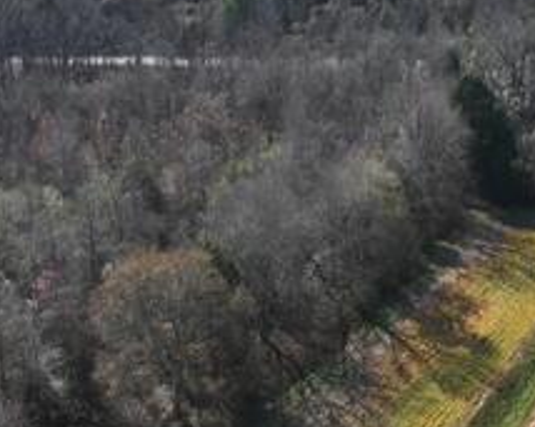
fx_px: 1108
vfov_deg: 21.7
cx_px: 422
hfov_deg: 26.7
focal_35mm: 70
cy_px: 120
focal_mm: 12.29
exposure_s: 1/500
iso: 280
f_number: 2.8
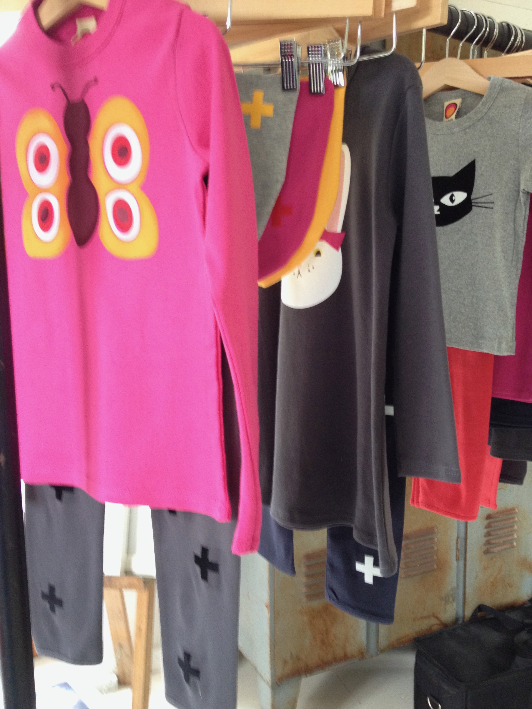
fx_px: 717
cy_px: 354
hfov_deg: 40.7
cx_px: 266
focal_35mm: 35
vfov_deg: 52.6
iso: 125
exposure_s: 1/20
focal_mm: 4.28
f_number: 2.4
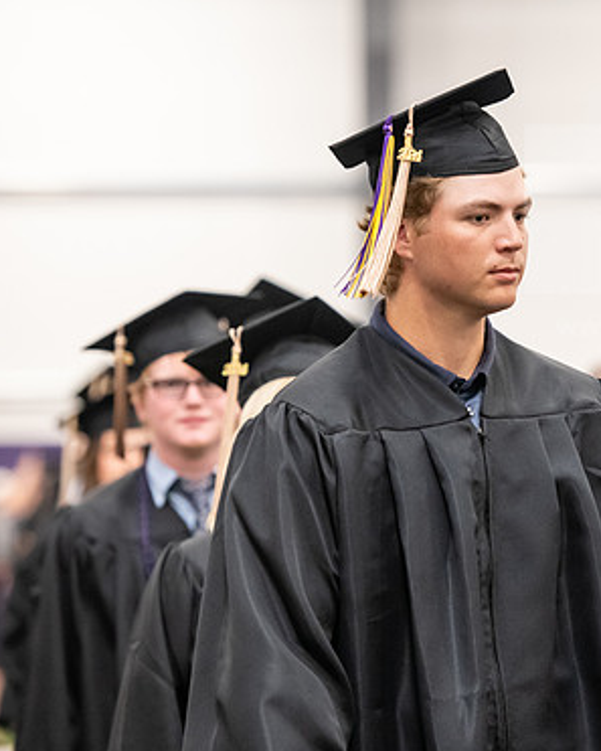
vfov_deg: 9.1
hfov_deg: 7.3
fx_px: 4734
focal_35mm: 213
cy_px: 369
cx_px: 463
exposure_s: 1/200
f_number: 3.2
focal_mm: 145
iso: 3200
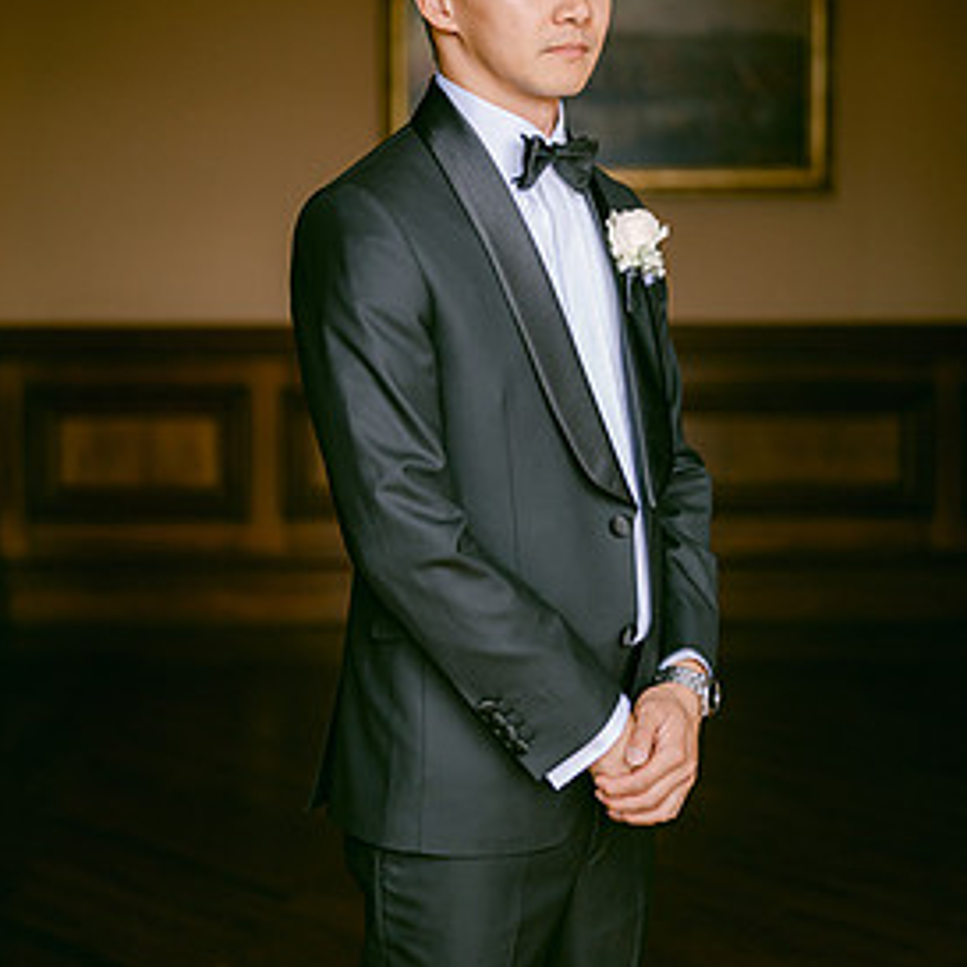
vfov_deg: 24.5
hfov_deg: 24.7
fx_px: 2212
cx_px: 471
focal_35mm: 70
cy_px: 301
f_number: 1.8
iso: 400
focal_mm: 50
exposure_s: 1/2500
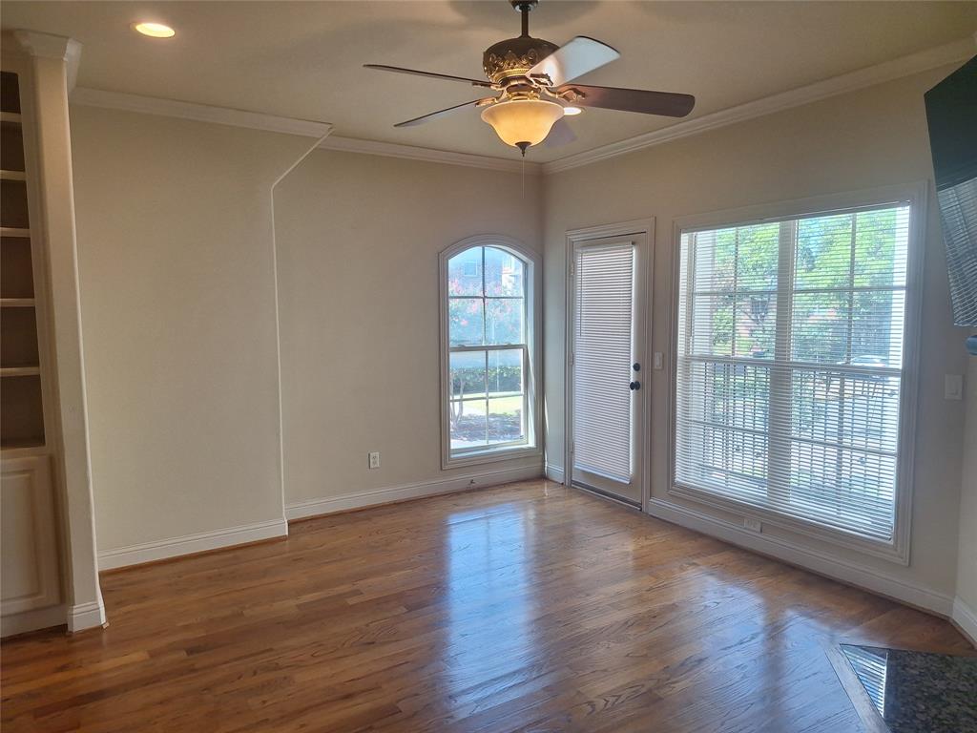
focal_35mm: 23
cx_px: 488
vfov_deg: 58.9
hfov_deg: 73.9
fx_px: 649
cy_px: 366
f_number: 1.8
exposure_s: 1/246
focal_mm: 5.54
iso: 40
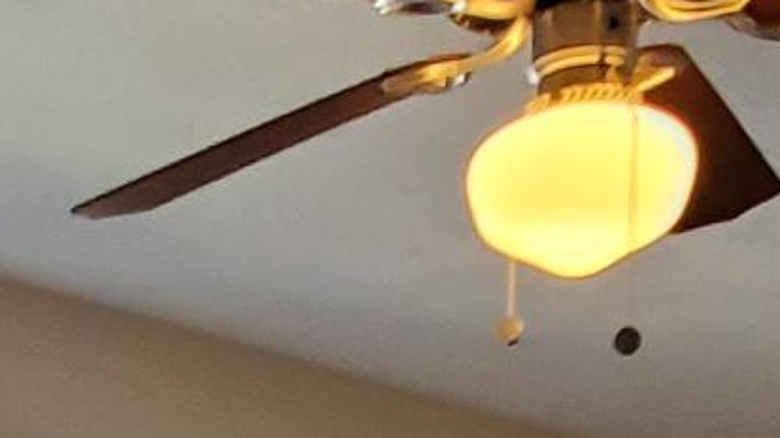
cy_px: 1138
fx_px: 2130
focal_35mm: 103
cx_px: -4
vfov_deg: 9.9
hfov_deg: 20.1
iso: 200
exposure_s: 1/59
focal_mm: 1.8
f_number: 2.2
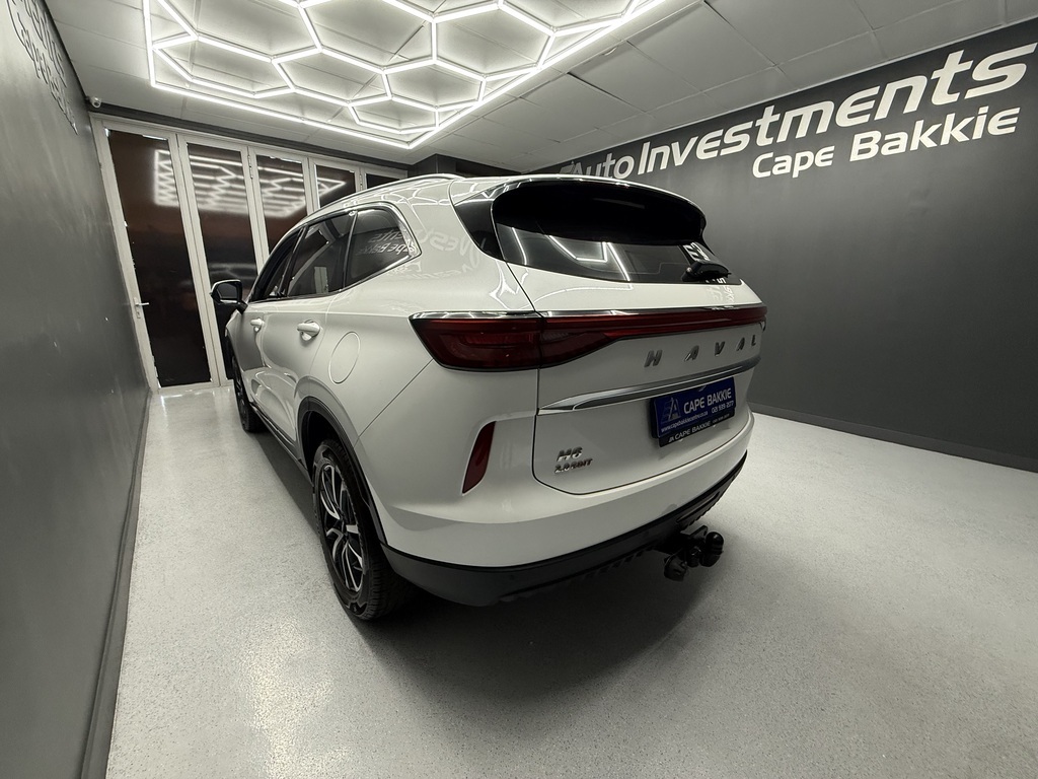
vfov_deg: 85.7
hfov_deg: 102.1
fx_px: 420
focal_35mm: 14
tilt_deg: -13.3
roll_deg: -1.2
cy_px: 390
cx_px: 519
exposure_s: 1/100
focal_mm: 2.22
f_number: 2.2
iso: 200
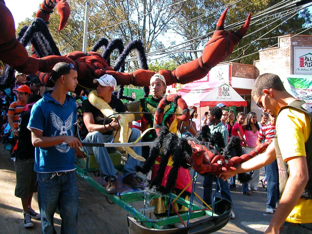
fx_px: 333
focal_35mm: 37
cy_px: 117
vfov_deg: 38.7
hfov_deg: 50.1
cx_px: 156
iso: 100
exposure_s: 1/341
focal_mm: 5.6
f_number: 2.7
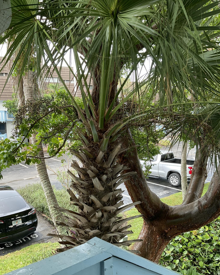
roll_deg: +0.0
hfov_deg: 47.1
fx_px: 252
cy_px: 150
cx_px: 110
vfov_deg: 57.1
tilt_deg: -8.1
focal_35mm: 31
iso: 40
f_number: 1.8
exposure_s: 1/120
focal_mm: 3
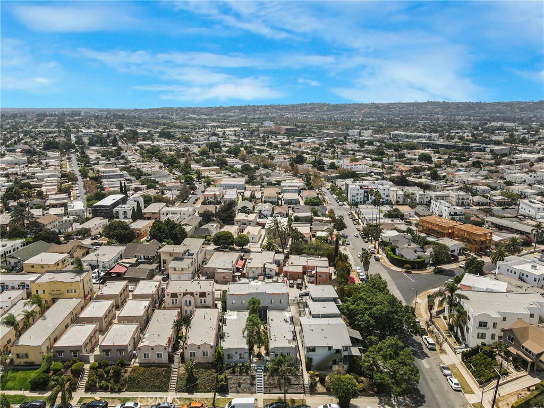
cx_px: 272
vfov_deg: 56.8
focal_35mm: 24
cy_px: 204
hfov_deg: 71.6
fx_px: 377
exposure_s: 1/1250
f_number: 2.8
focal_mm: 4.5
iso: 100
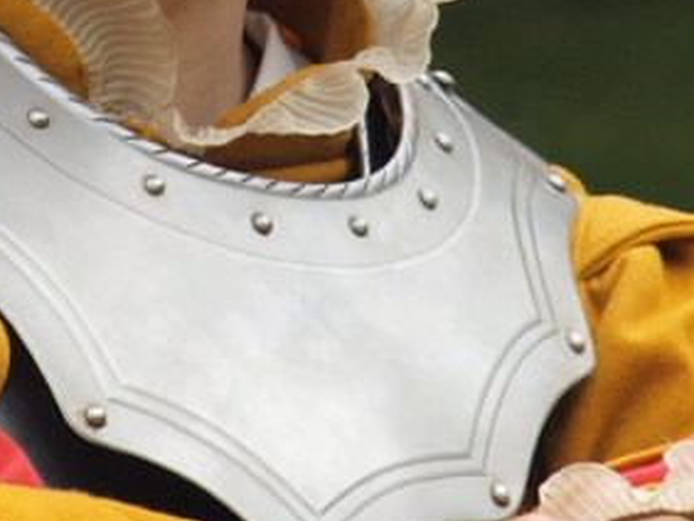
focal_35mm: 1360
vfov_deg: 1.1
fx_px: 27289
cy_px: -565
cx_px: 285
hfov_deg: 1.5
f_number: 8
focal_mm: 150
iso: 160
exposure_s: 1/160
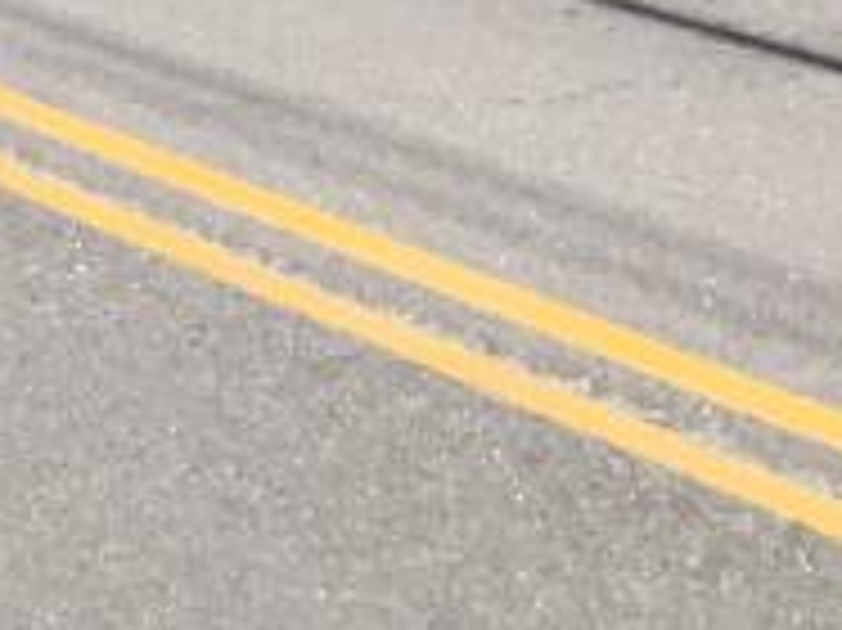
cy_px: -976
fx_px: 3865
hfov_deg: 10.8
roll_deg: +0.3
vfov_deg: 8.4
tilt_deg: -5.9
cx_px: -1121
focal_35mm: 159
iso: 32
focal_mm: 4.15
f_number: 2.2
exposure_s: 1/1068
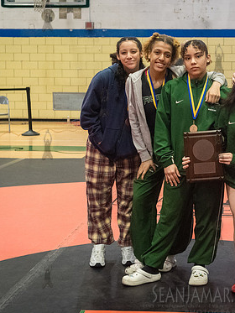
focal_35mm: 70
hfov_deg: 20.7
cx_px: 204
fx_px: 633
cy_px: 120
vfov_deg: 27.7
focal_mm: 35
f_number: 4
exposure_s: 1/400
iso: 8000
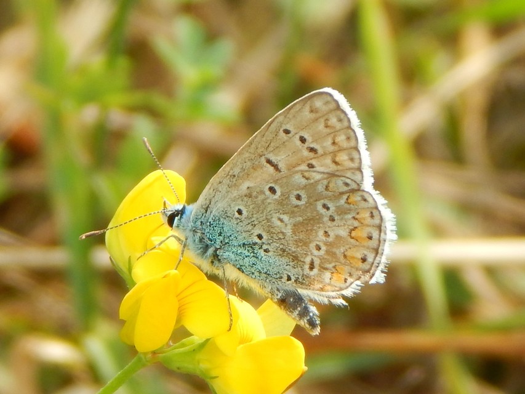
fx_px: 4778
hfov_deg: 6.3
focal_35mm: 315
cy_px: 197
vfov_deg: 4.7
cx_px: 262
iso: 125
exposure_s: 1/125
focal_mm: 56.5
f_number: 5.7
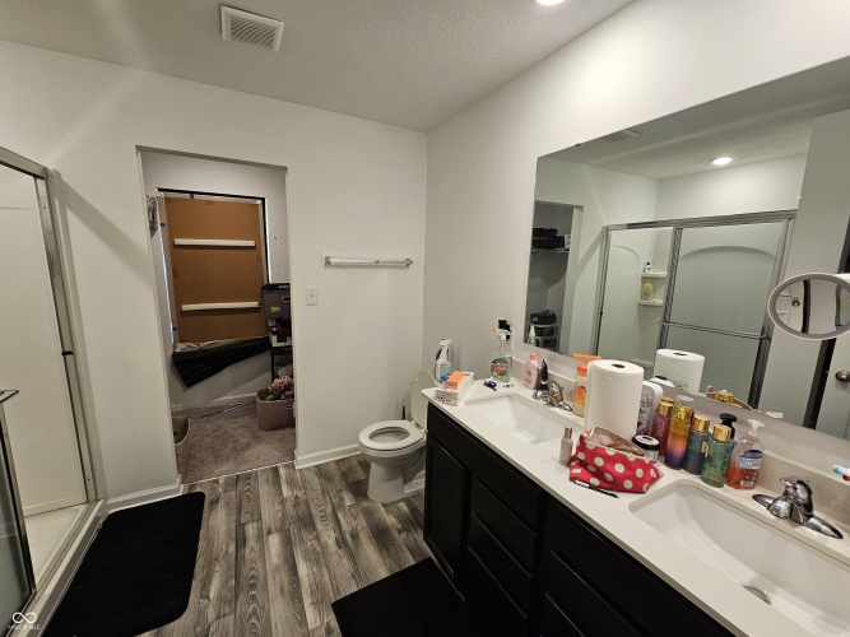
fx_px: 319
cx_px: 425
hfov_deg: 106.2
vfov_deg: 89.9
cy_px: 318
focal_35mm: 13
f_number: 2.2
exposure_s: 1/60
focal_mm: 2.2
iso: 125
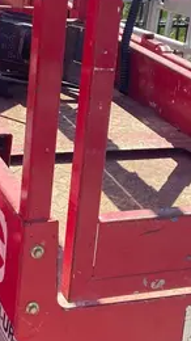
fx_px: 721
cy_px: 115
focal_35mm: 80
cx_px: 48
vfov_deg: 26.4
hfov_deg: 15.0
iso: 32
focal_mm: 4.25
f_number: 1.8
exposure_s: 1/1447
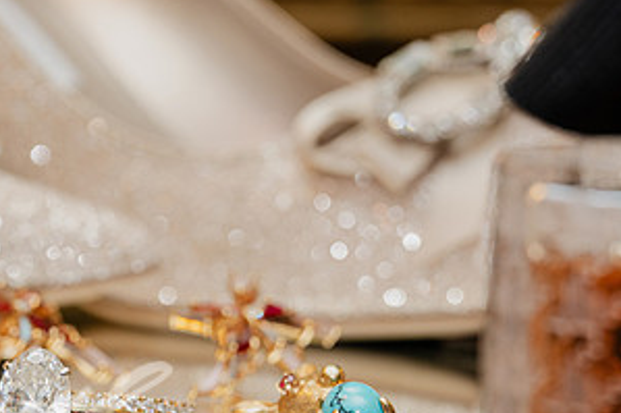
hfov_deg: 20.6
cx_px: 52
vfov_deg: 14.1
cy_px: 244
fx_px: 1672
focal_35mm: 97
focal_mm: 50
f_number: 7.1
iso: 500
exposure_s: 1/160
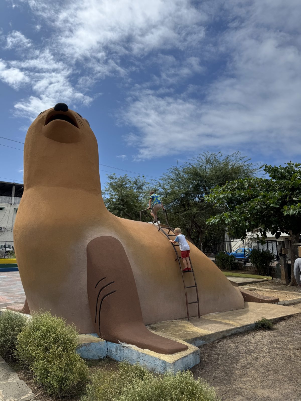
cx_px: 150
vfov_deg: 71.6
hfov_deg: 56.8
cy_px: 200
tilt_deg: +10.7
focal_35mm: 24
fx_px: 278
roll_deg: +0.4
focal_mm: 6.76
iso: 80
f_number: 1.78
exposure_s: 1/7937
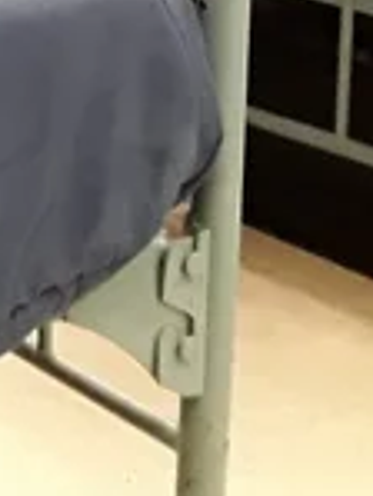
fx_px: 1779
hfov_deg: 9.8
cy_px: -250
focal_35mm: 124
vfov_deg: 14.8
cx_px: -658
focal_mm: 2.91
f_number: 1.9
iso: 200
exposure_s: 1/15
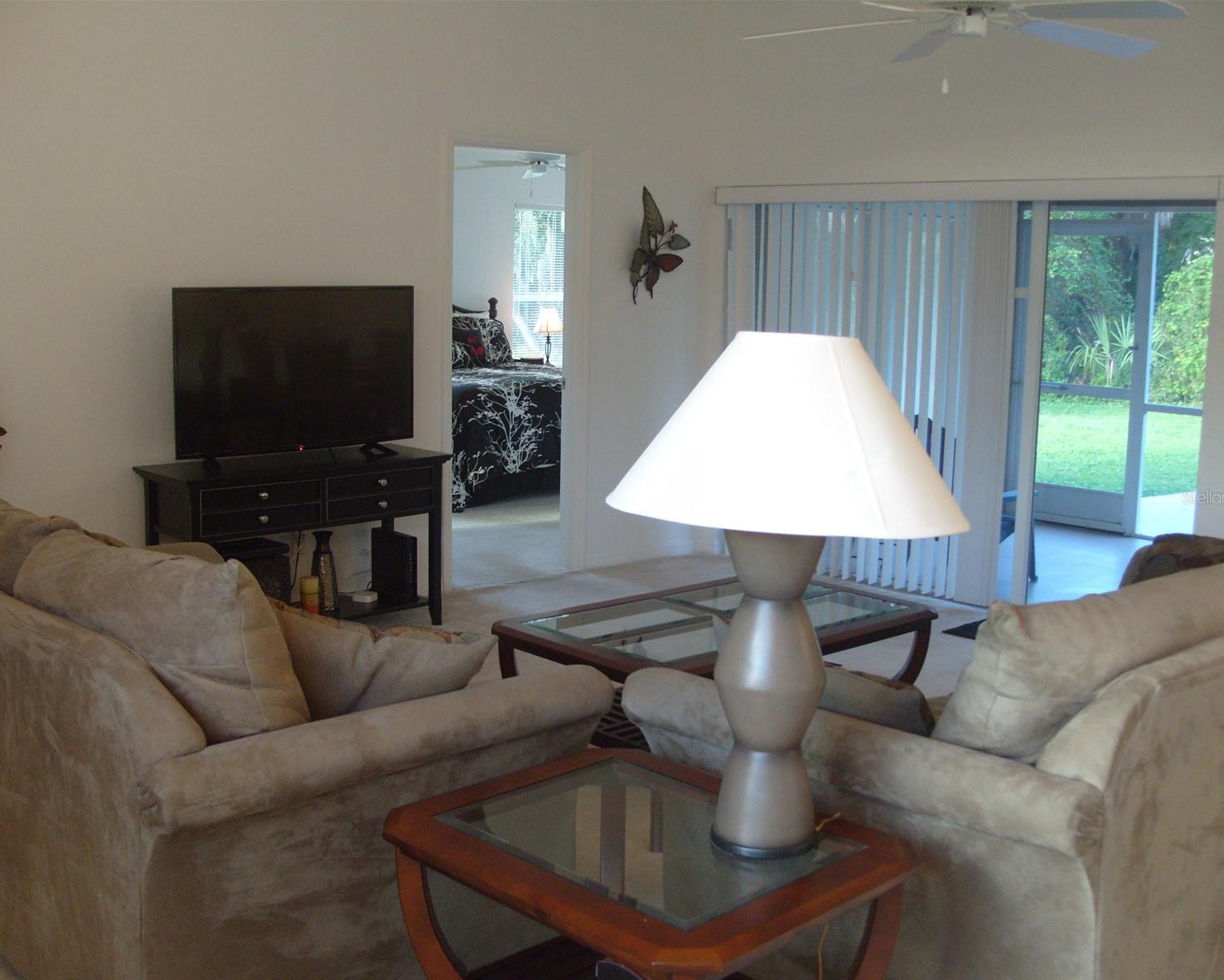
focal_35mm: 37
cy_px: 497
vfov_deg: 40.1
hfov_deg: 49.1
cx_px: 598
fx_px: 1341
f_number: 2.8
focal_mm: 7.8
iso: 200
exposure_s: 1/30
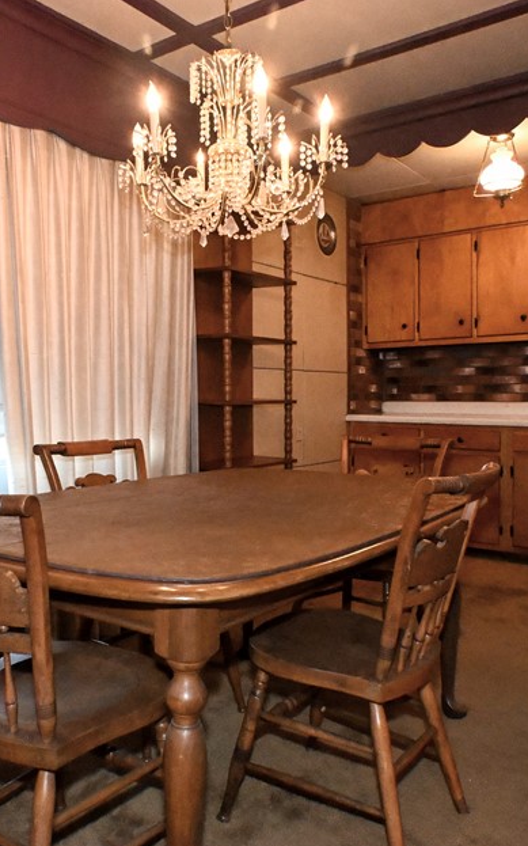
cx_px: 205
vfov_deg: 59.7
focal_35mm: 32
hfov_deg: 39.2
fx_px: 737
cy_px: 424
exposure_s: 1/160
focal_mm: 12
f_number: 8
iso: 10000
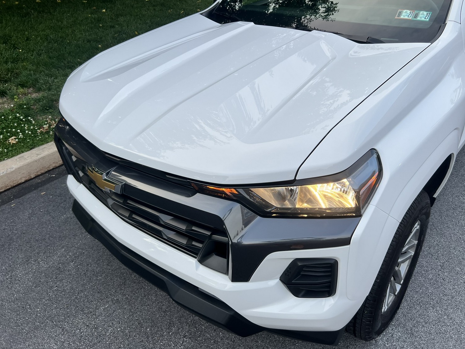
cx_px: 247
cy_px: 164
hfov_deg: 63.4
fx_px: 376
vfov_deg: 49.7
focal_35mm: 28
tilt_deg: -32.8
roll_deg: +4.8
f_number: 1.5
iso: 40
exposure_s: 1/162
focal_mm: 5.7
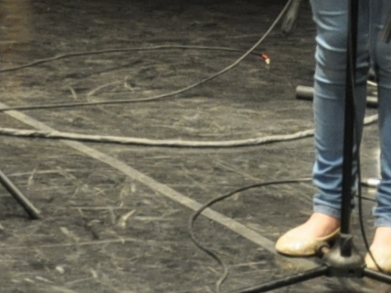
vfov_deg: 6.6
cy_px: -158
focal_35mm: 221
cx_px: -36
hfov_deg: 8.9
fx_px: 2496
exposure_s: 1/30
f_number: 4
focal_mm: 28
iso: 1600
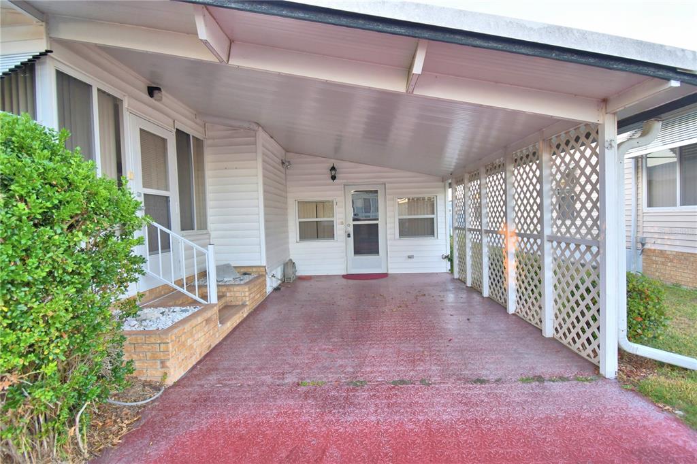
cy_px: 232
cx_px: 348
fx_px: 348
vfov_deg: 67.3
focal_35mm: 18
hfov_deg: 90.0
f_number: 4.8
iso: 400
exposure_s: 1/60
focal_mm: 12
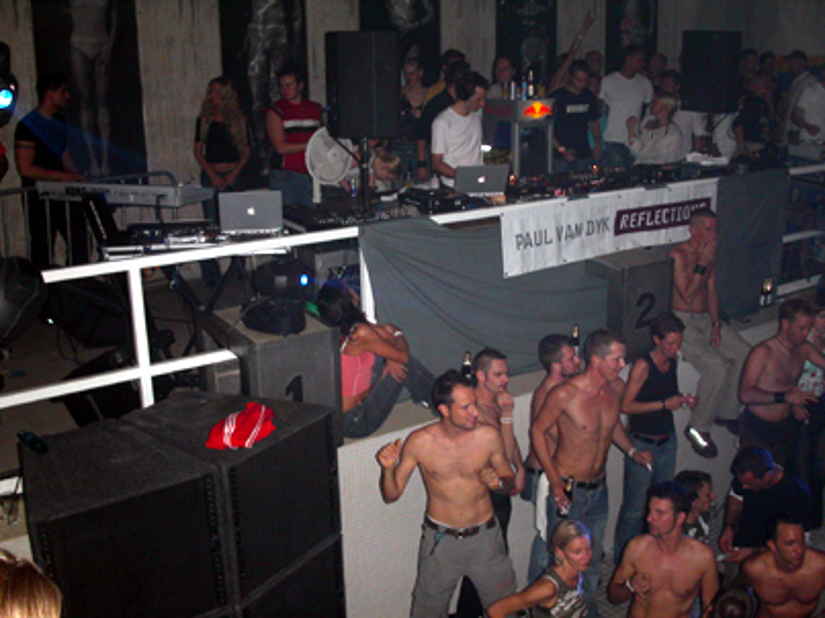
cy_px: 309
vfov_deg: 37.7
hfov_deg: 49.0
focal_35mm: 38
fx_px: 905
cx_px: 412
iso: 200
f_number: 2.8
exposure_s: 1/30
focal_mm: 7.8
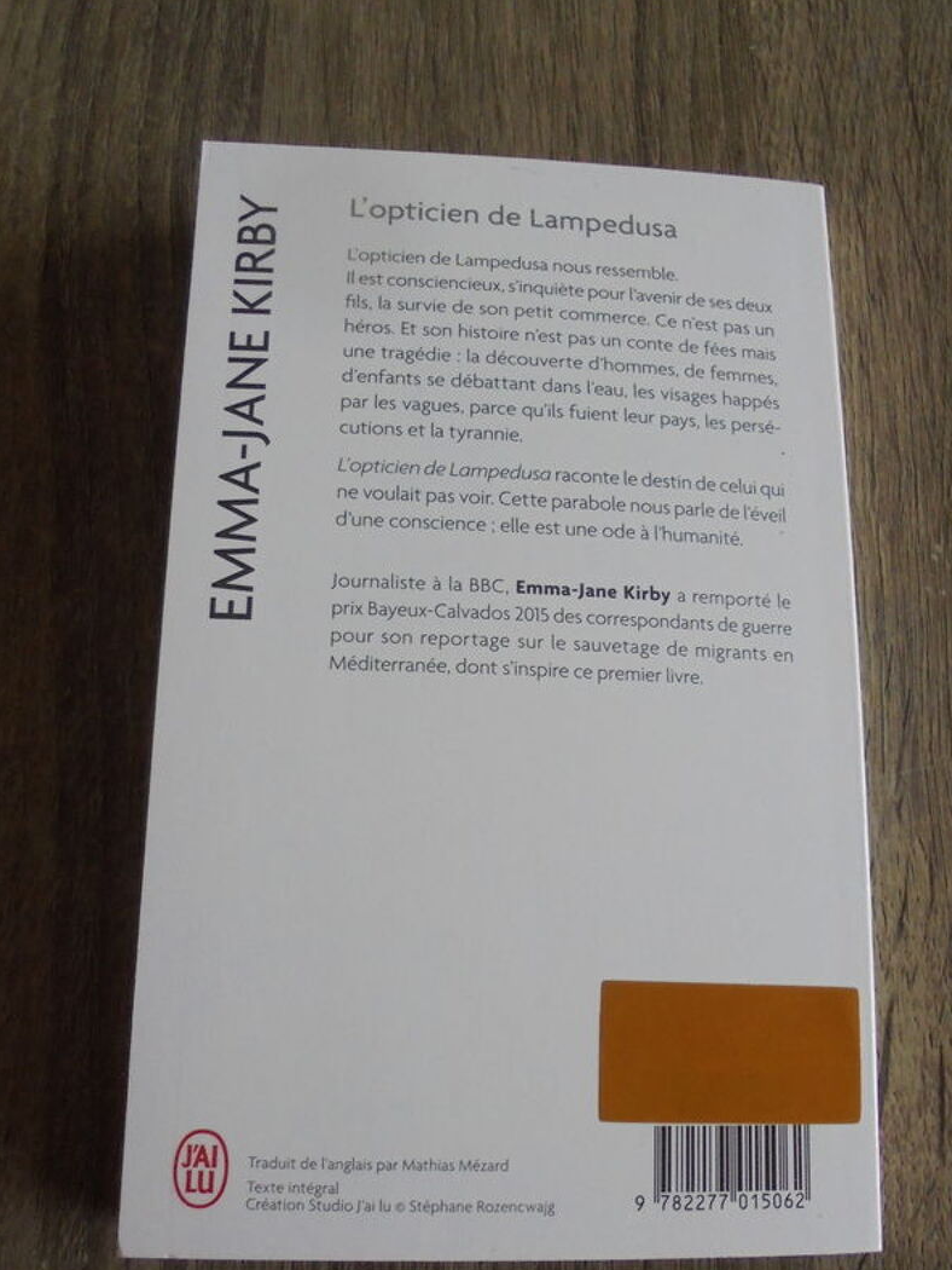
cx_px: 483
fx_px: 1210
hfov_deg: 43.0
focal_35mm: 33
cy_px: 737
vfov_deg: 55.1
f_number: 3.5
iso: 250
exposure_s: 1/30
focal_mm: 4.6
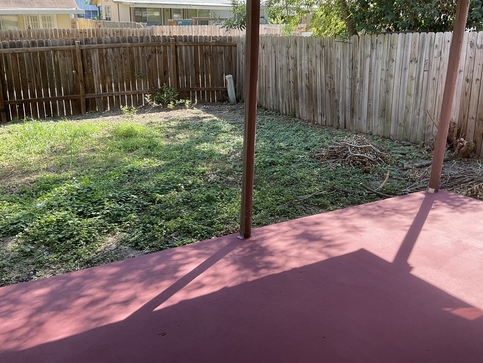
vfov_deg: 41.7
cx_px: 260
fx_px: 474
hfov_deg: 53.9
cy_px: 157
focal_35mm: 34
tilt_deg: -14.5
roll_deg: -2.1
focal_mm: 3
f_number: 1.8
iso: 16
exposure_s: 1/217
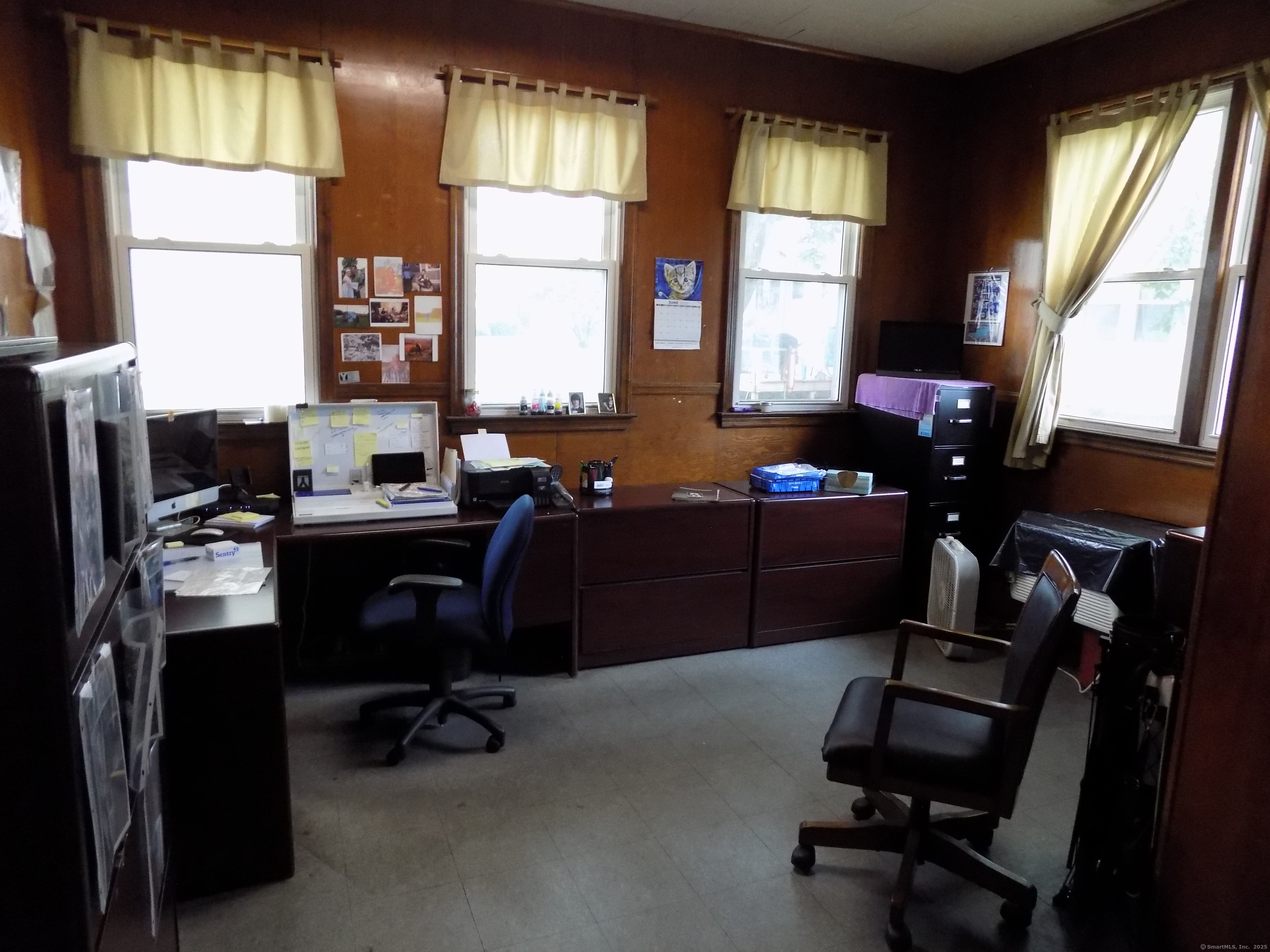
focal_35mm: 23
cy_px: 476
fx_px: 844
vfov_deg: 58.9
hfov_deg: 73.9
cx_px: 635
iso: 400
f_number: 3.1
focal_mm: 4
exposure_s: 1/30
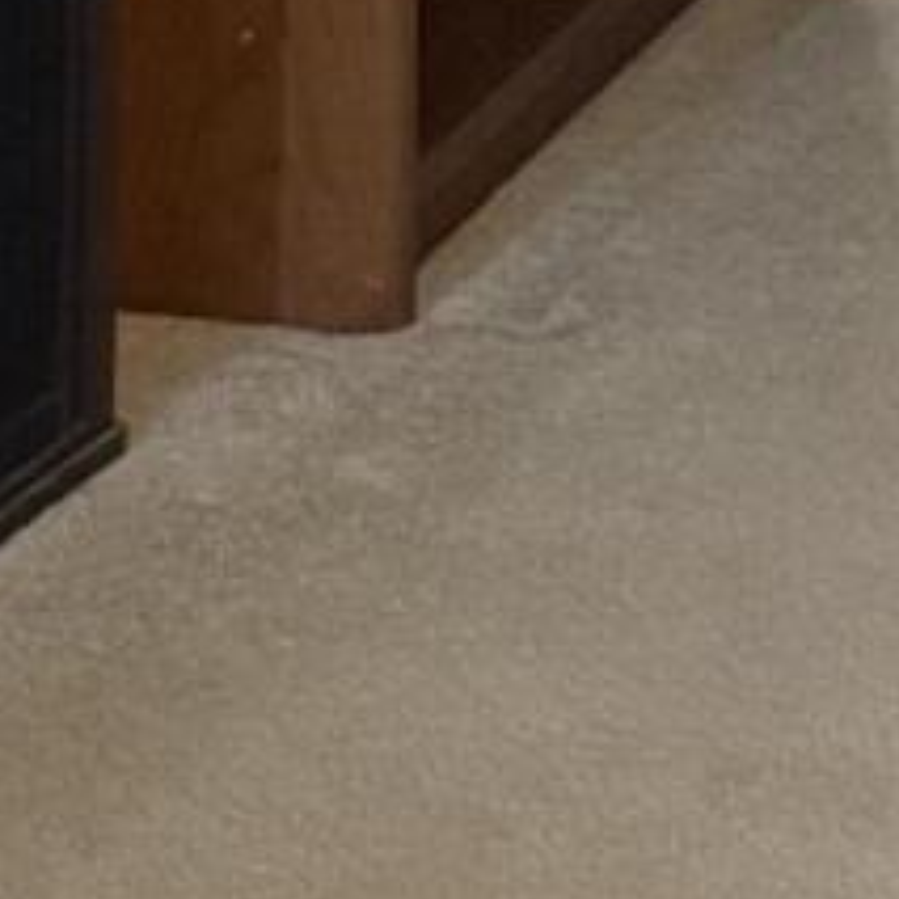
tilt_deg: +1.0
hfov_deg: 7.8
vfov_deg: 7.0
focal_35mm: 216
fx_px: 6347
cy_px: -2055
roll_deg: -1.7
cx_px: 1709
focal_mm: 5.96
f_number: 1.6
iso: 400
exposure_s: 1/60
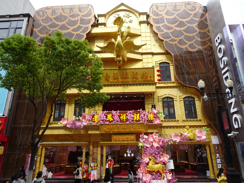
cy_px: 92
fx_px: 169
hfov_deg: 71.6
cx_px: 122
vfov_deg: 56.8
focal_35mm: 24
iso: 80
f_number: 3.5
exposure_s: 1/400
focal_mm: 4.25
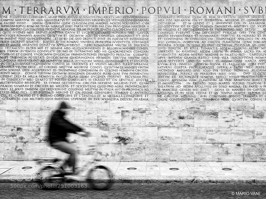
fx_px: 261
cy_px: 100
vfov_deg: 41.8
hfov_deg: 54.0
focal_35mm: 34
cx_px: 133
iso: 200
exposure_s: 1/30
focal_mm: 17
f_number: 7.1
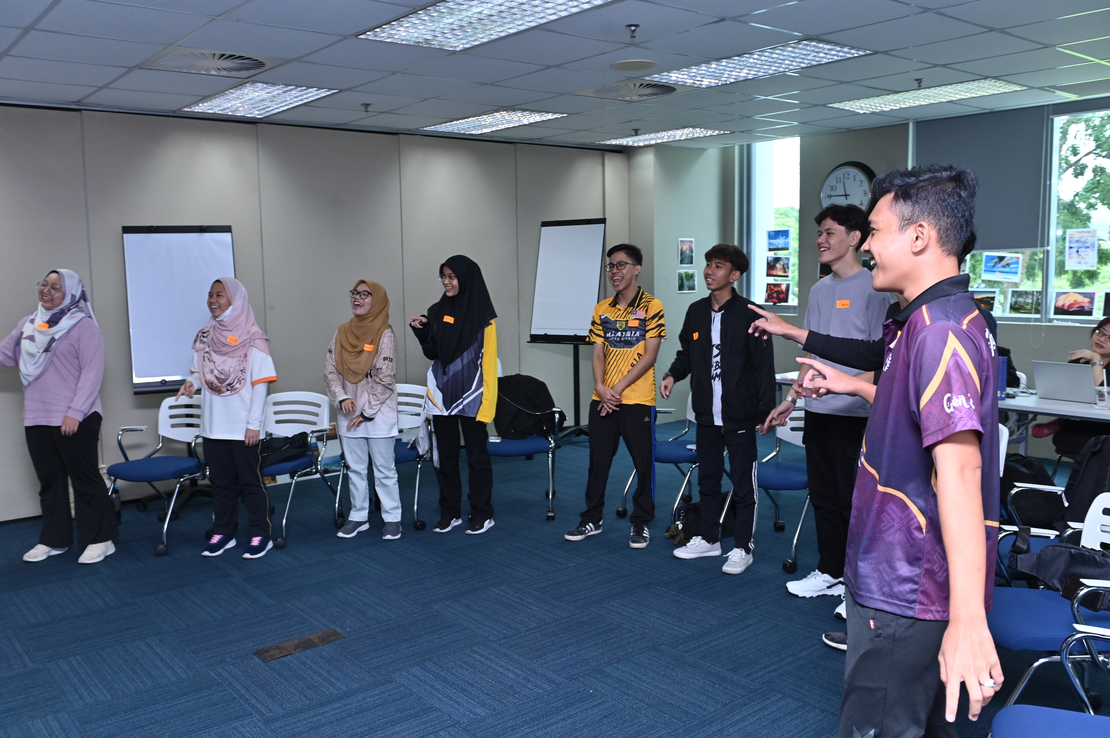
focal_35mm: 31
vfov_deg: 42.3
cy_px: 369
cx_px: 555
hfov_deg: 60.3
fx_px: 955
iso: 800
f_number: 4.5
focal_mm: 31
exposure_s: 1/125
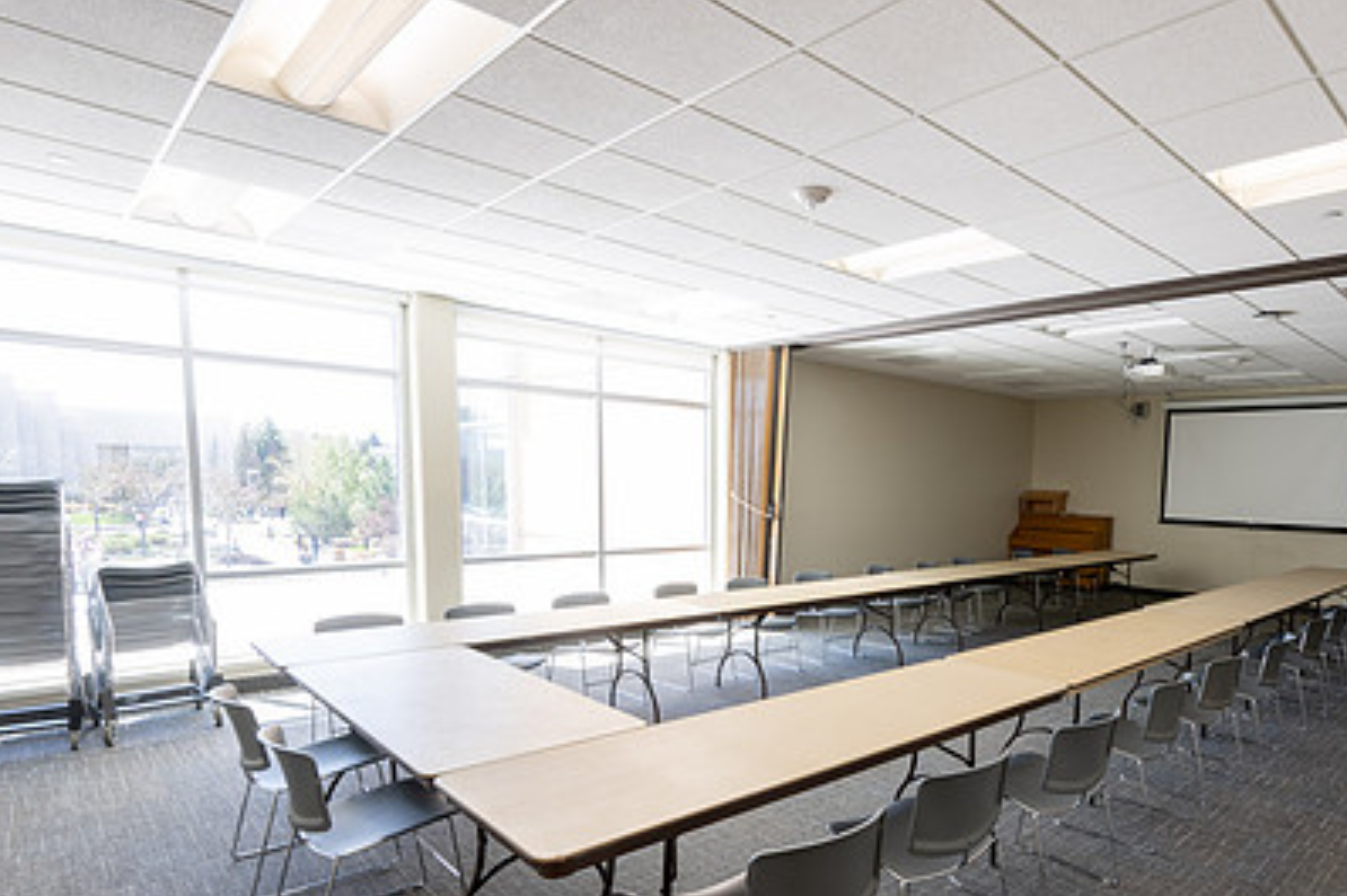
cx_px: 883
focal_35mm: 21
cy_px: 563
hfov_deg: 78.9
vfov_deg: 58.7
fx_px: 785
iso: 100
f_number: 11
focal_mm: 14
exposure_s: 1/8
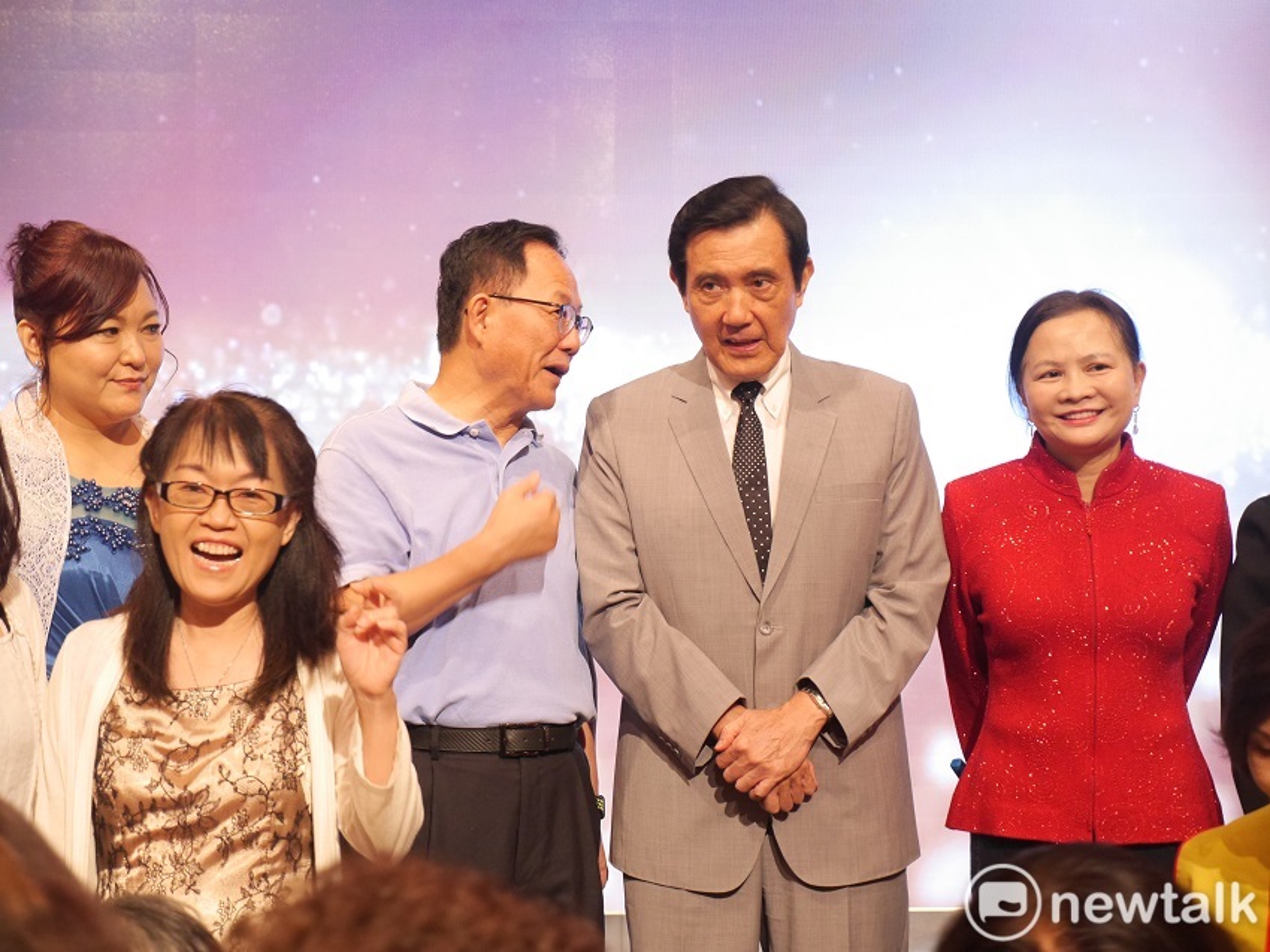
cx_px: 635
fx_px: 2567
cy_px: 476
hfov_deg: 27.8
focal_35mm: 70
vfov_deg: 21.0
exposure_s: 1/80
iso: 2000
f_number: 2.8
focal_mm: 35
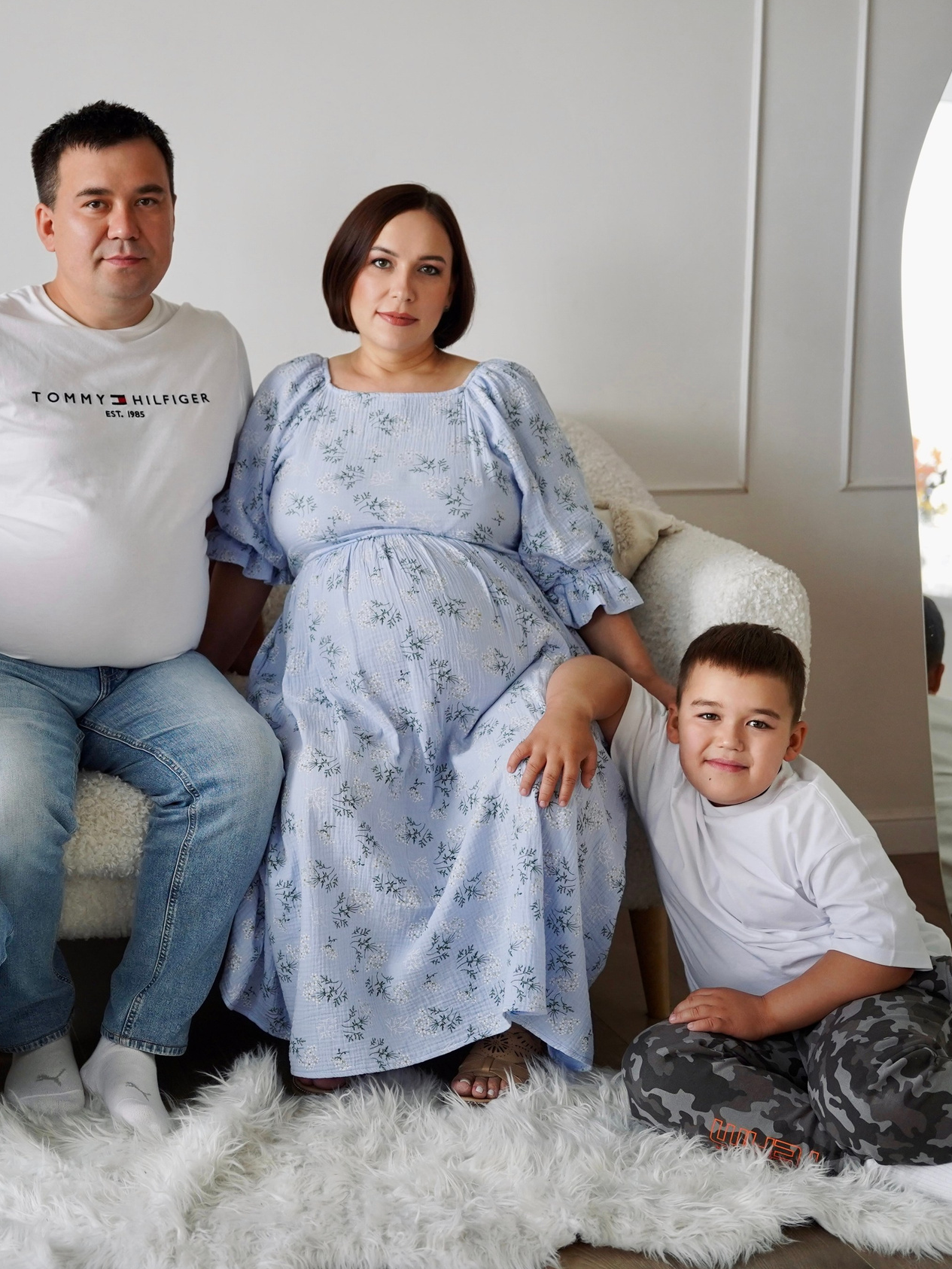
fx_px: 2017
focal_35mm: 55
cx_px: 346
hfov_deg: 26.5
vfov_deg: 34.9
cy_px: 636
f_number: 2.8
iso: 800
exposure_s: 1/160
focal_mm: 37.7
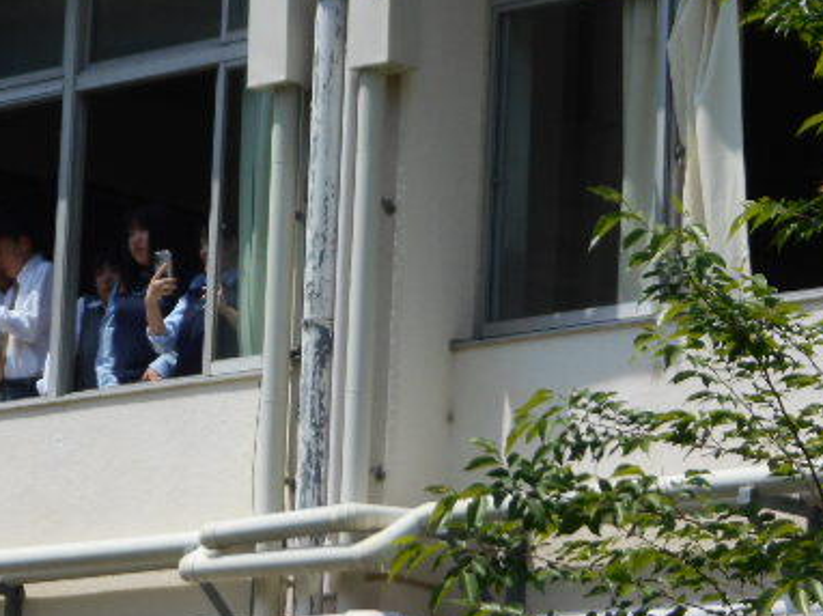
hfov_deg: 9.1
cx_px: 304
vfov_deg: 6.8
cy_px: 317
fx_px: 5180
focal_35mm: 218
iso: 80
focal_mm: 23
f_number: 6.5
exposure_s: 1/320
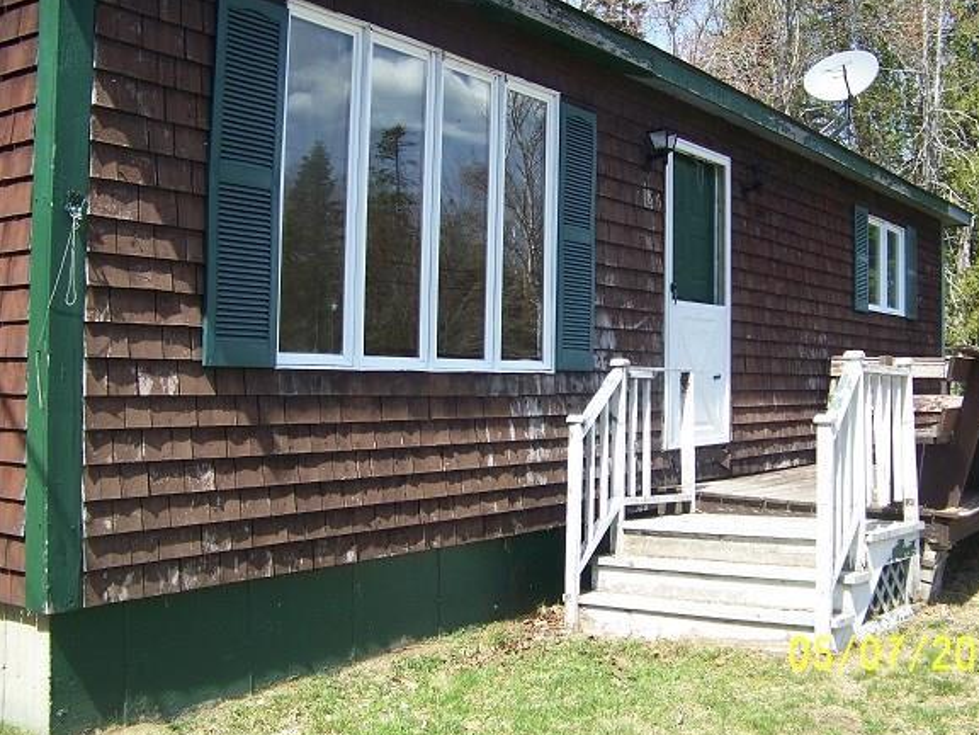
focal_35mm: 40
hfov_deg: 46.7
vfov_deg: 36.0
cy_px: 349
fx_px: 1131
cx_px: 542
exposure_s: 1/400
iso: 64
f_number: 2.8
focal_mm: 5.85
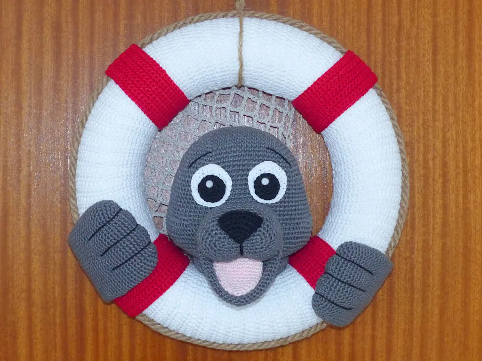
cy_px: 180
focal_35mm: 54
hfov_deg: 35.5
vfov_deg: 27.0
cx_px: 241
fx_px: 752
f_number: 2.8
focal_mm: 9.8
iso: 400
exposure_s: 1/60
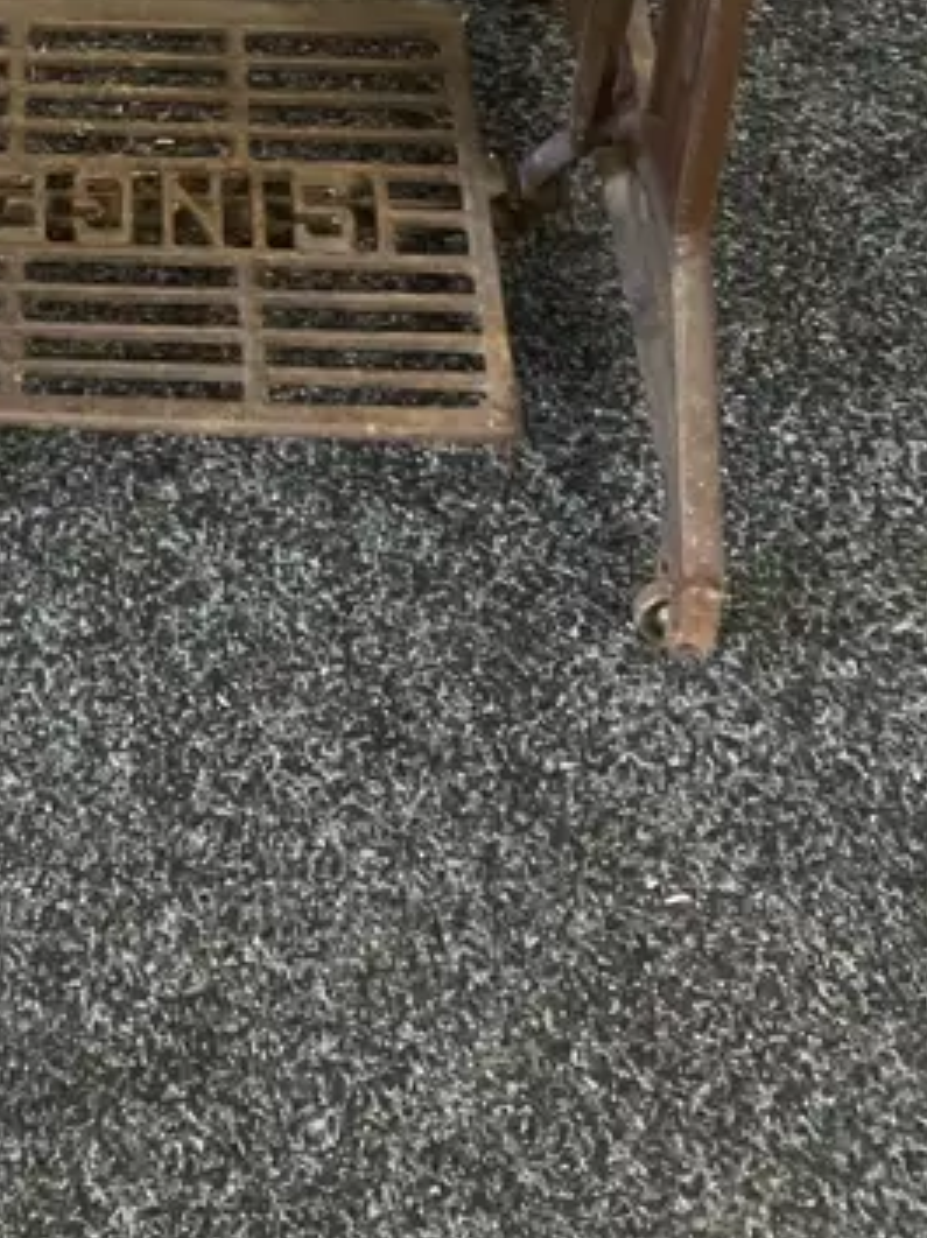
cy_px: -430
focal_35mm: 81
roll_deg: +2.5
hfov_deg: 17.4
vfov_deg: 21.5
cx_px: -171
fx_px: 2896
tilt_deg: -33.2
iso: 250
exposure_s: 1/33
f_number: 1.8
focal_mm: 3.99
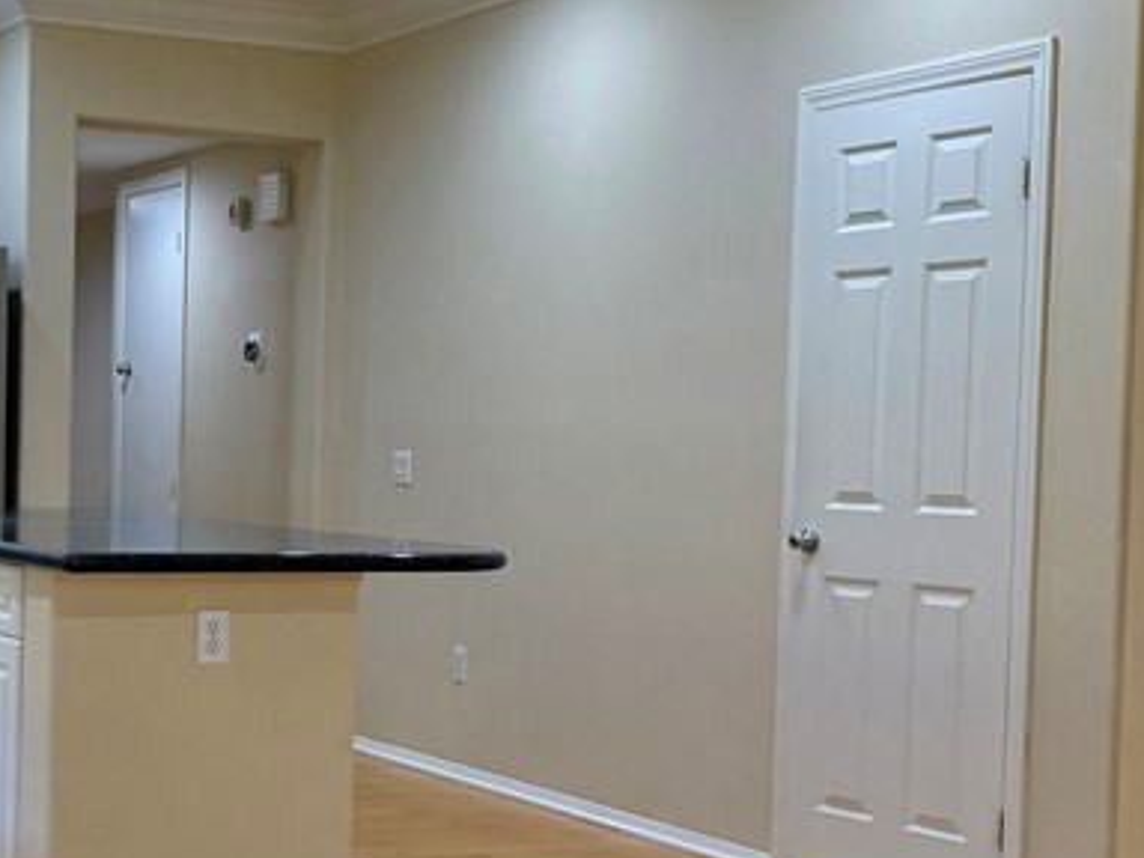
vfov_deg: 22.9
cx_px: 134
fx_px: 2115
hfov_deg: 29.2
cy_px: 518
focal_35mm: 64
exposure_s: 1/139
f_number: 1.78
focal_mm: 6.76
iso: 200
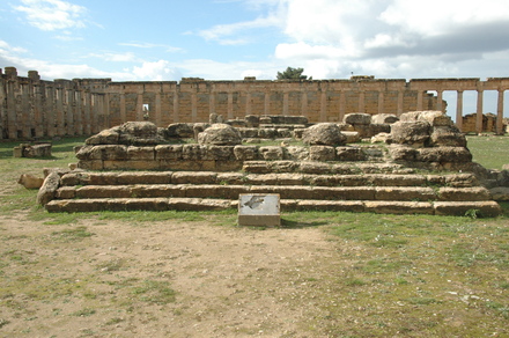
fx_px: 551
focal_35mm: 39
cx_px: 254
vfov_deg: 34.1
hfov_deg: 49.6
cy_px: 169
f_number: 13
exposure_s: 1/640
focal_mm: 26
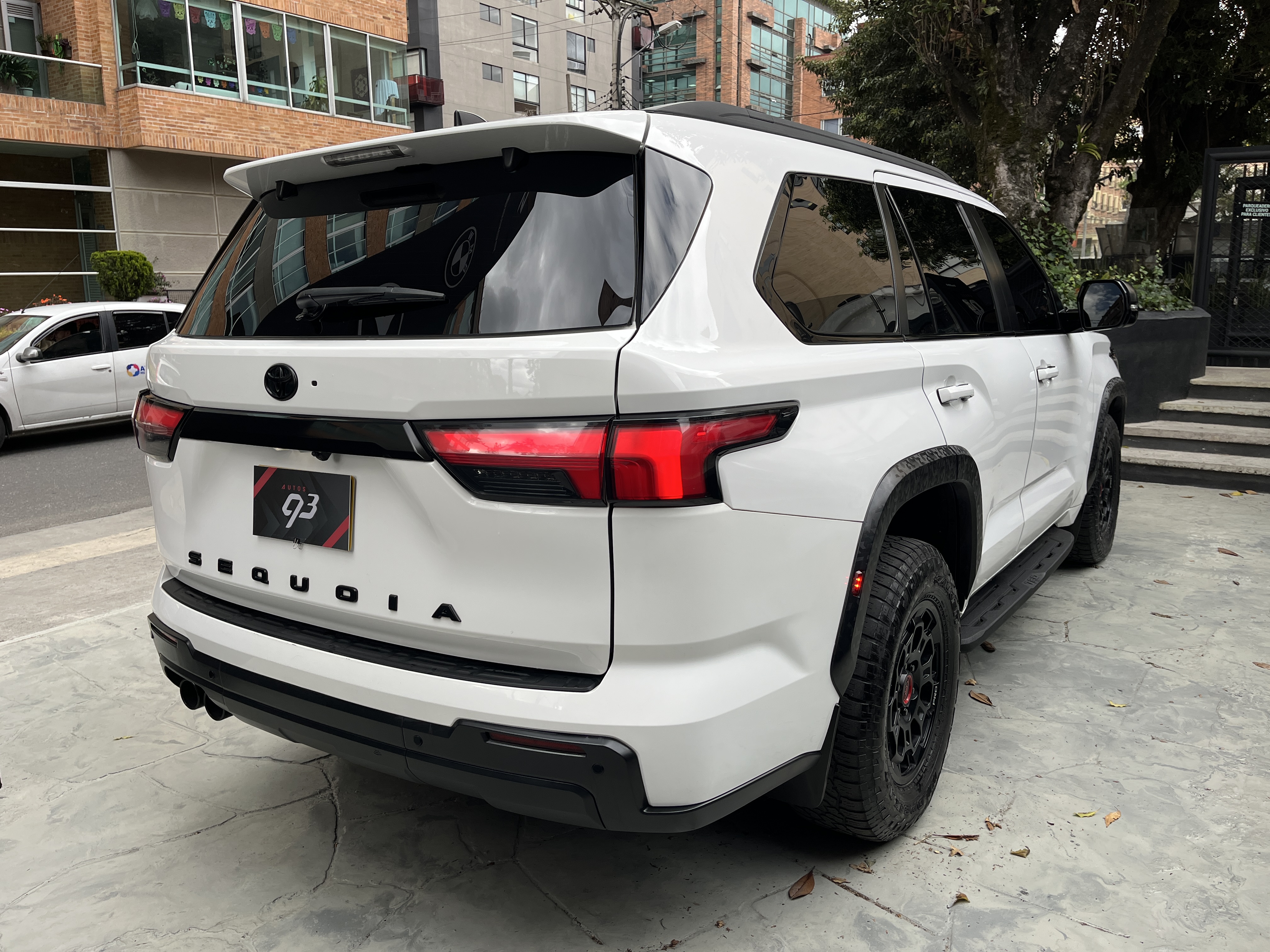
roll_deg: +0.5
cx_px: 635
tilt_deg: -11.3
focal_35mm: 26
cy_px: 476
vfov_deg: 53.1
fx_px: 954
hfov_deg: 67.3
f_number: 1.6
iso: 50
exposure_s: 1/878
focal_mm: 5.1
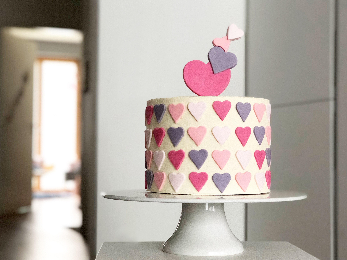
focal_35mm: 57
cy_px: 130
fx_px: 571
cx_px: 174
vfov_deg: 25.7
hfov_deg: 33.8
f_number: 2.8
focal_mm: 6.6
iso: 250
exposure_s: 1/30
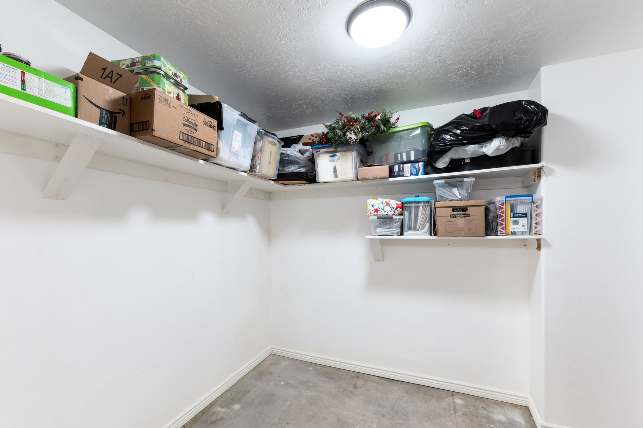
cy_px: 228
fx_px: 268
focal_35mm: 15
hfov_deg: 100.3
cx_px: 306
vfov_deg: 77.2
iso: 500
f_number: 7.1
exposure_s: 1/8
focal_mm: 14
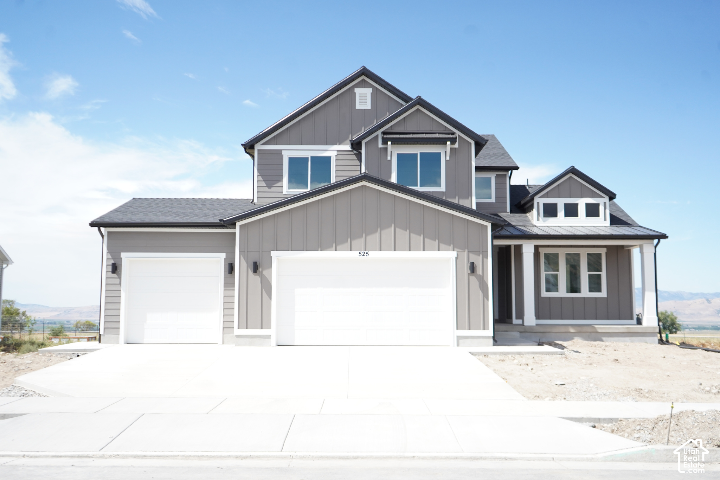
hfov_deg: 54.4
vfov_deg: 37.8
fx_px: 700
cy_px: 240
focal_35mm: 35
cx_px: 360
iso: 1250
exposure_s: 1/6400
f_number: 4
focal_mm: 35
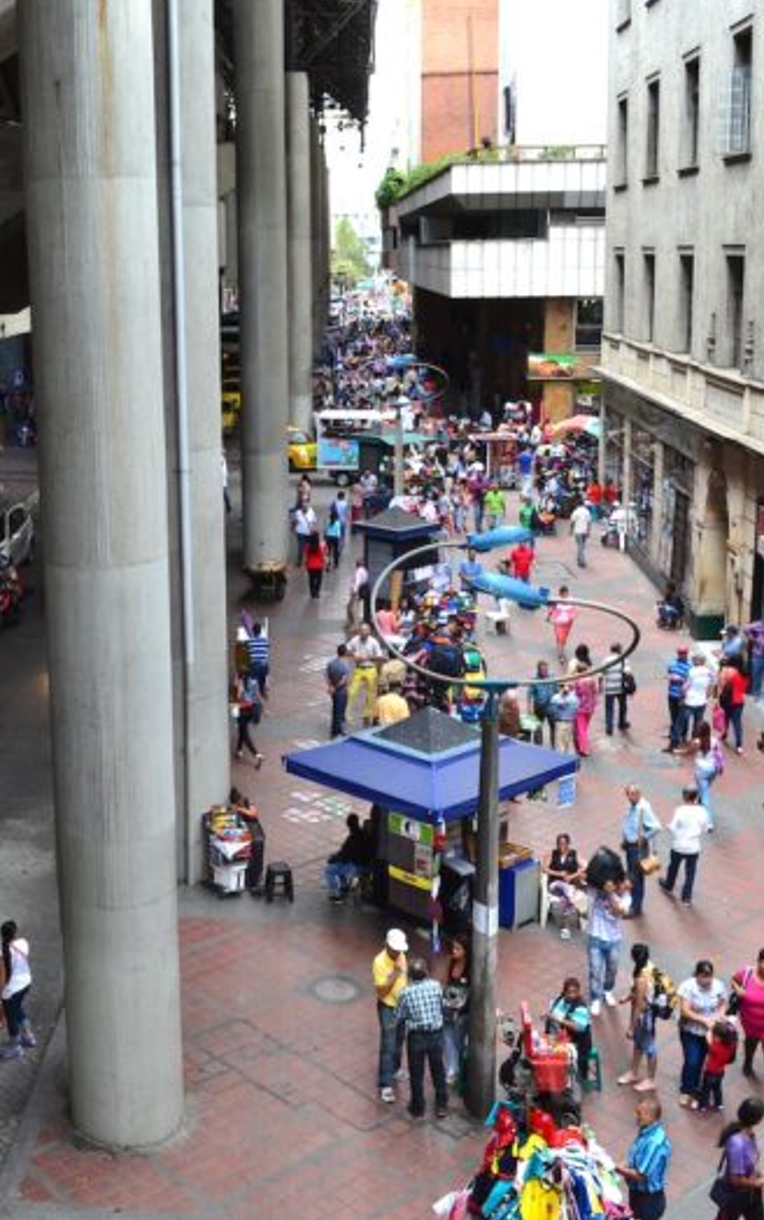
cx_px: 186
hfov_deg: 30.0
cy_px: 605
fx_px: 1398
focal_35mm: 42
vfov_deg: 47.2
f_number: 8
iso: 640
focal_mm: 18
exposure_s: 1/60
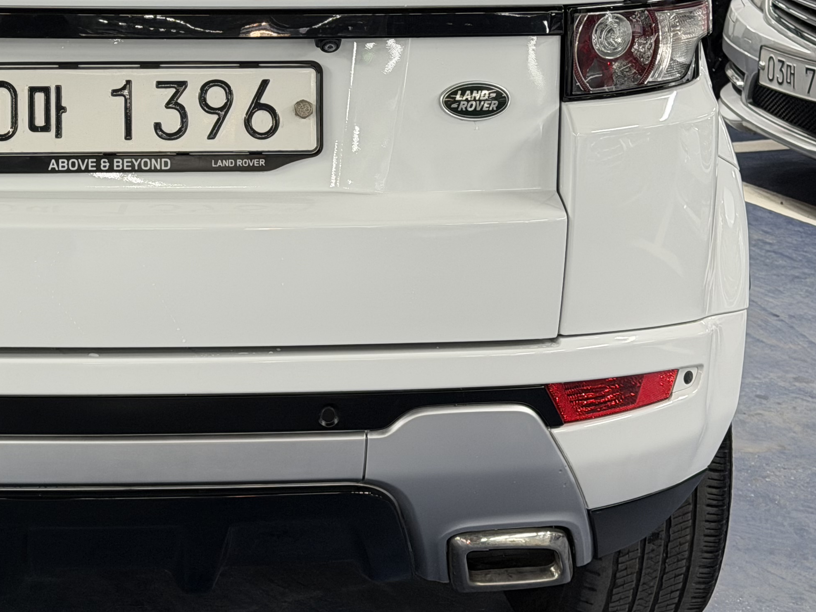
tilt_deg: -8.8
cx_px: 57
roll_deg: +0.7
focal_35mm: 98
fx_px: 2310
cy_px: 102
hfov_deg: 19.6
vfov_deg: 15.0
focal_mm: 6.76
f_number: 1.78
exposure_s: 1/60
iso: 100
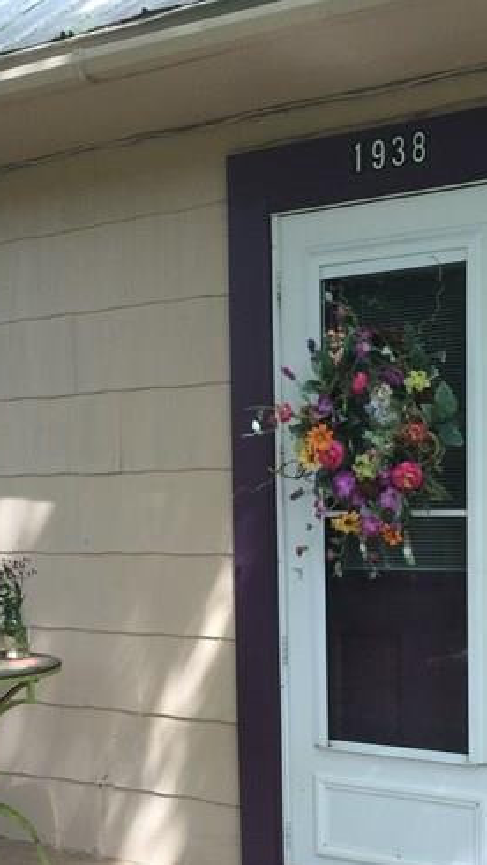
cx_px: 235
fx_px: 1514
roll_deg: -0.9
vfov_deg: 31.3
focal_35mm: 66
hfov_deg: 18.3
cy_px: 648
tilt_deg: -5.8
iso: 32
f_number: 2.2
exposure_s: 1/176
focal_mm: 4.15
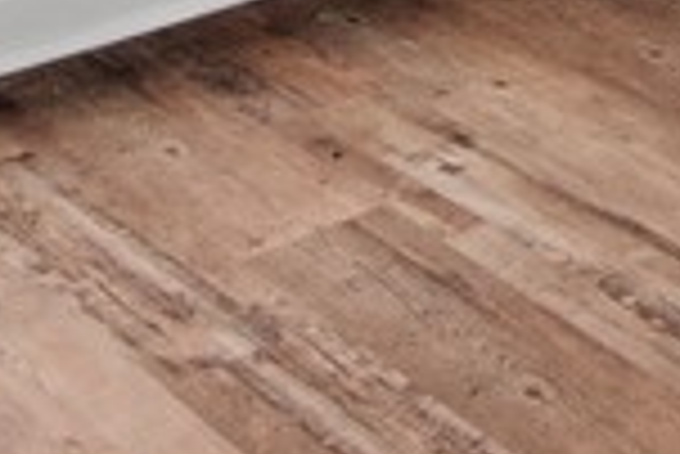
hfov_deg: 16.4
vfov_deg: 9.2
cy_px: -926
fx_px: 2242
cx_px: 847
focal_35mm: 119
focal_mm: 11
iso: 250
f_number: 7.1
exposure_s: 1/4
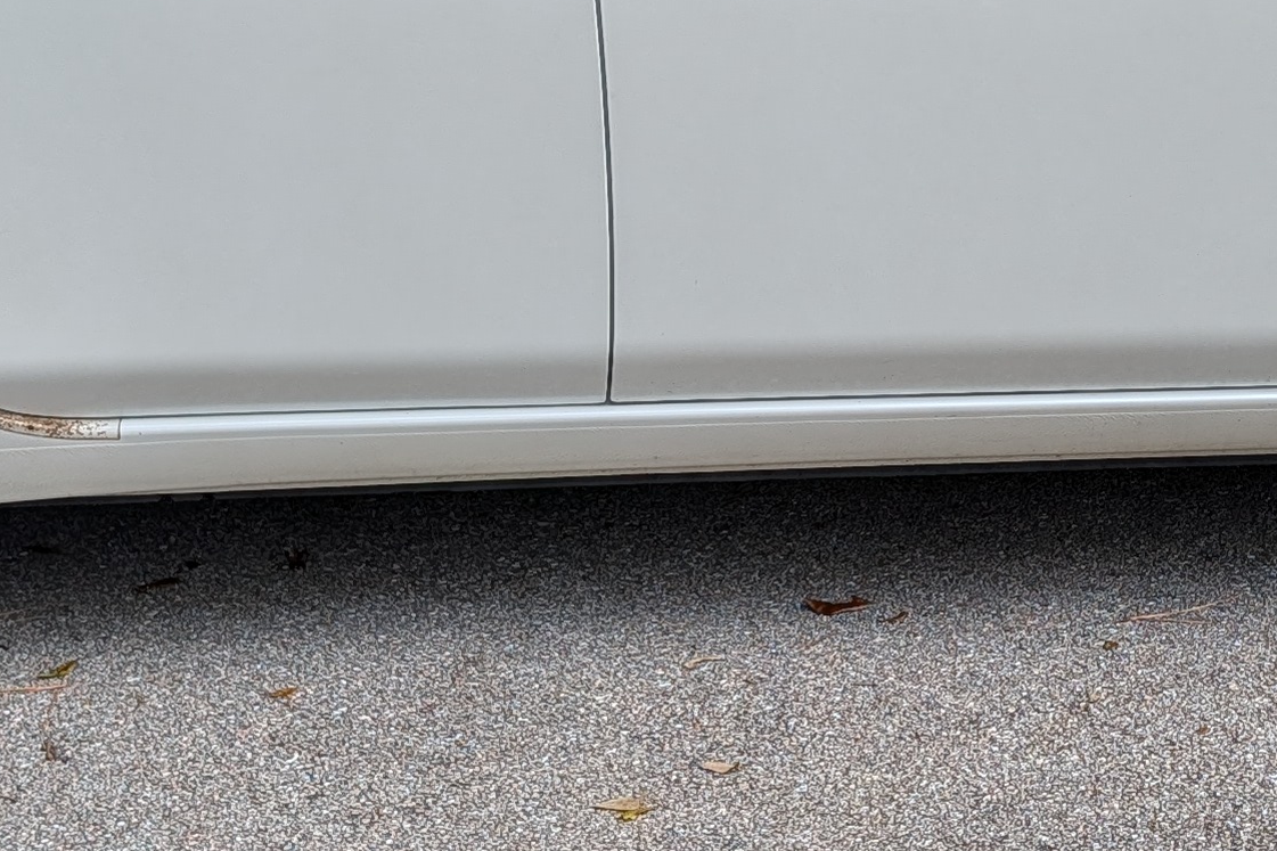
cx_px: 876
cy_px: 183
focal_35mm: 91
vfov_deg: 14.9
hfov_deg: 22.3
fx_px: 3227
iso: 18
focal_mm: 6.9
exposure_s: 1/4386
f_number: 1.68
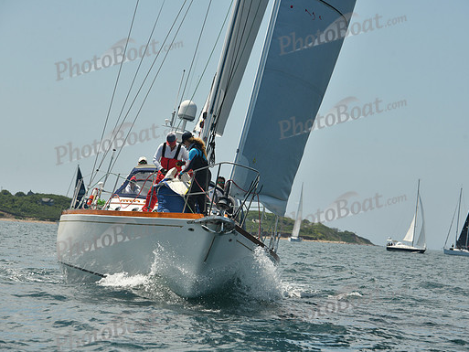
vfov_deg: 8.5
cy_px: 176
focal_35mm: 174
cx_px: 231
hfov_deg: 11.4
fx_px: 2358
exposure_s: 1/640
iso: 320
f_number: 9
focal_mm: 160
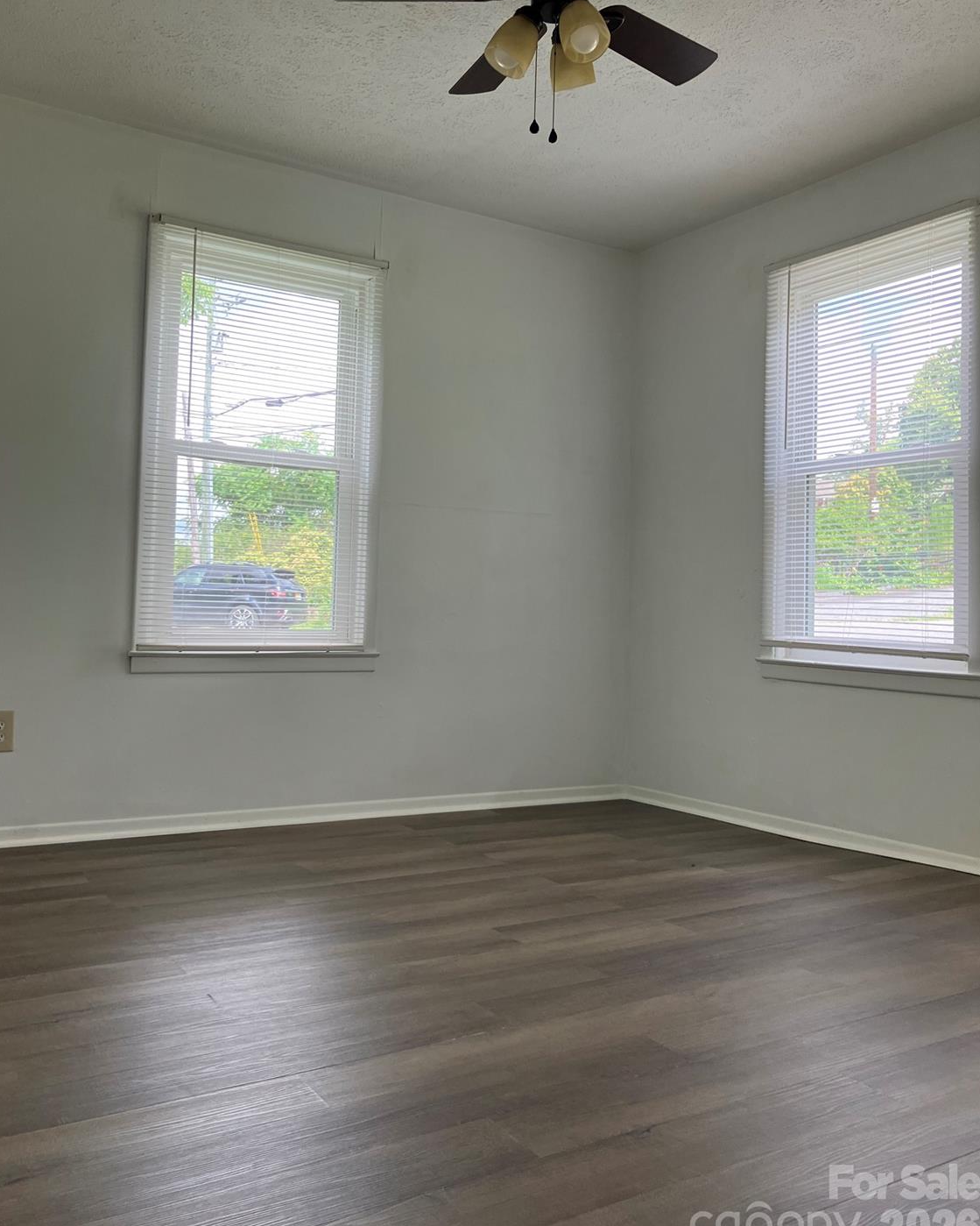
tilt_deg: +3.4
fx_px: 1088
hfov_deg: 48.5
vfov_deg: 58.8
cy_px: 589
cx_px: 482
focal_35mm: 30
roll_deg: -2.2
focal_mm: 3.99
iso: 40
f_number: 1.8
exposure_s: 1/121
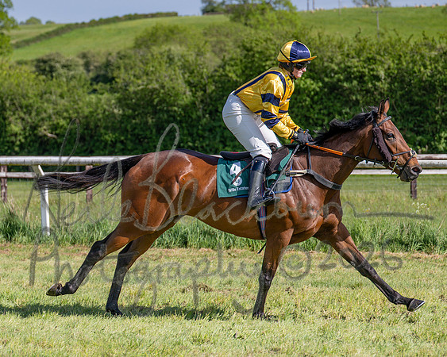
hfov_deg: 12.6
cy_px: 214
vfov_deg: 10.1
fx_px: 2024
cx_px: 100
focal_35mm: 153
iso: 80
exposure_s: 1/2000
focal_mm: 70
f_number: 2.8
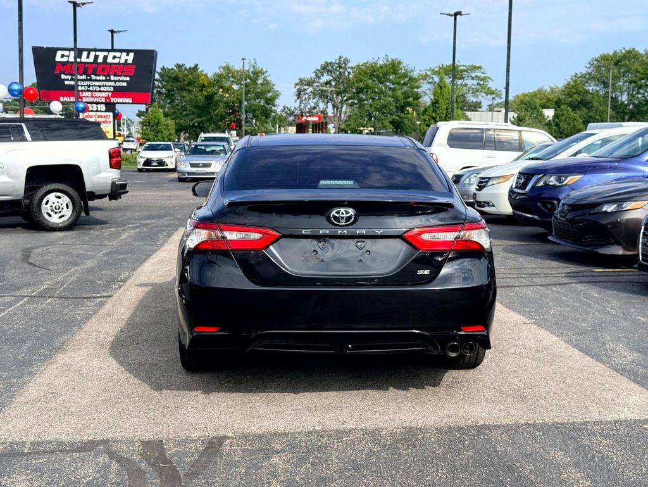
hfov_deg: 39.6
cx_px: 324
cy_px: 244
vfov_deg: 30.3
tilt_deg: -6.5
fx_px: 899
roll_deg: -1.0
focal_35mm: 48
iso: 80
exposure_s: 1/3378
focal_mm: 6.76
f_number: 1.78
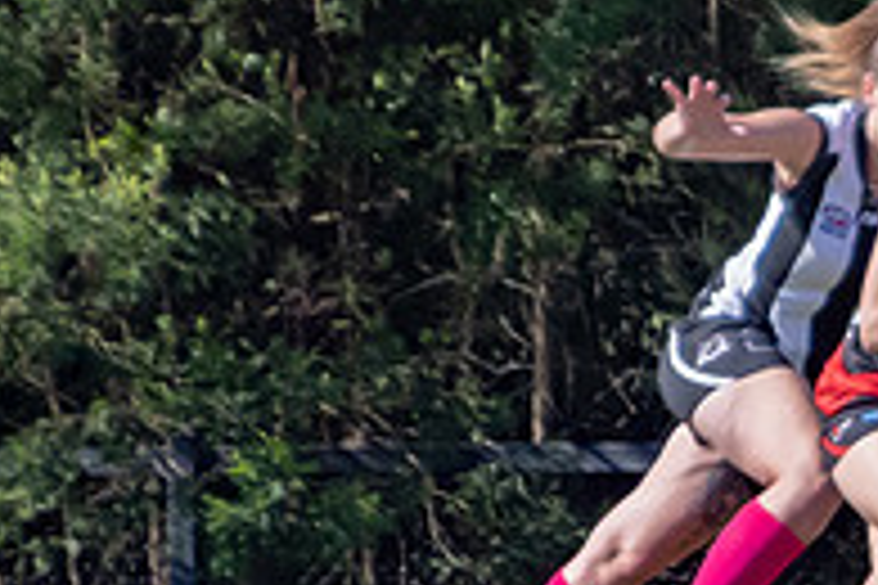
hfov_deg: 1.2
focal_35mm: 1778
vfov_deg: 0.8
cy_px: 504
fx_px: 43360
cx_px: 1239
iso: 800
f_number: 6.3
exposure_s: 1/3200
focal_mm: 250
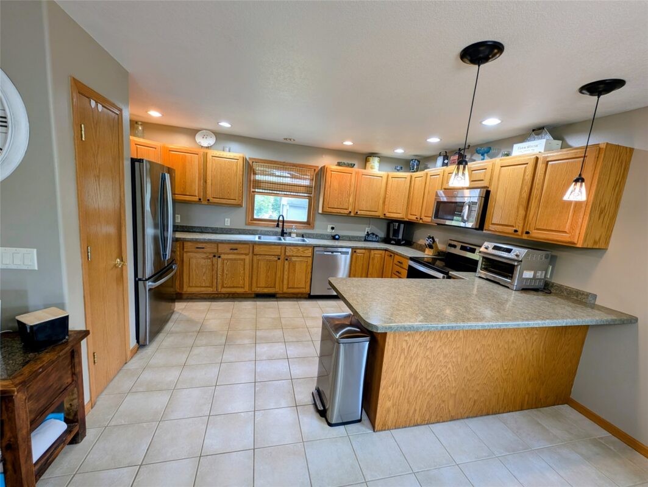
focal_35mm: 12
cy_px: 244
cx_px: 324
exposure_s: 1/24
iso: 42
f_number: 1.95
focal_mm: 2.23
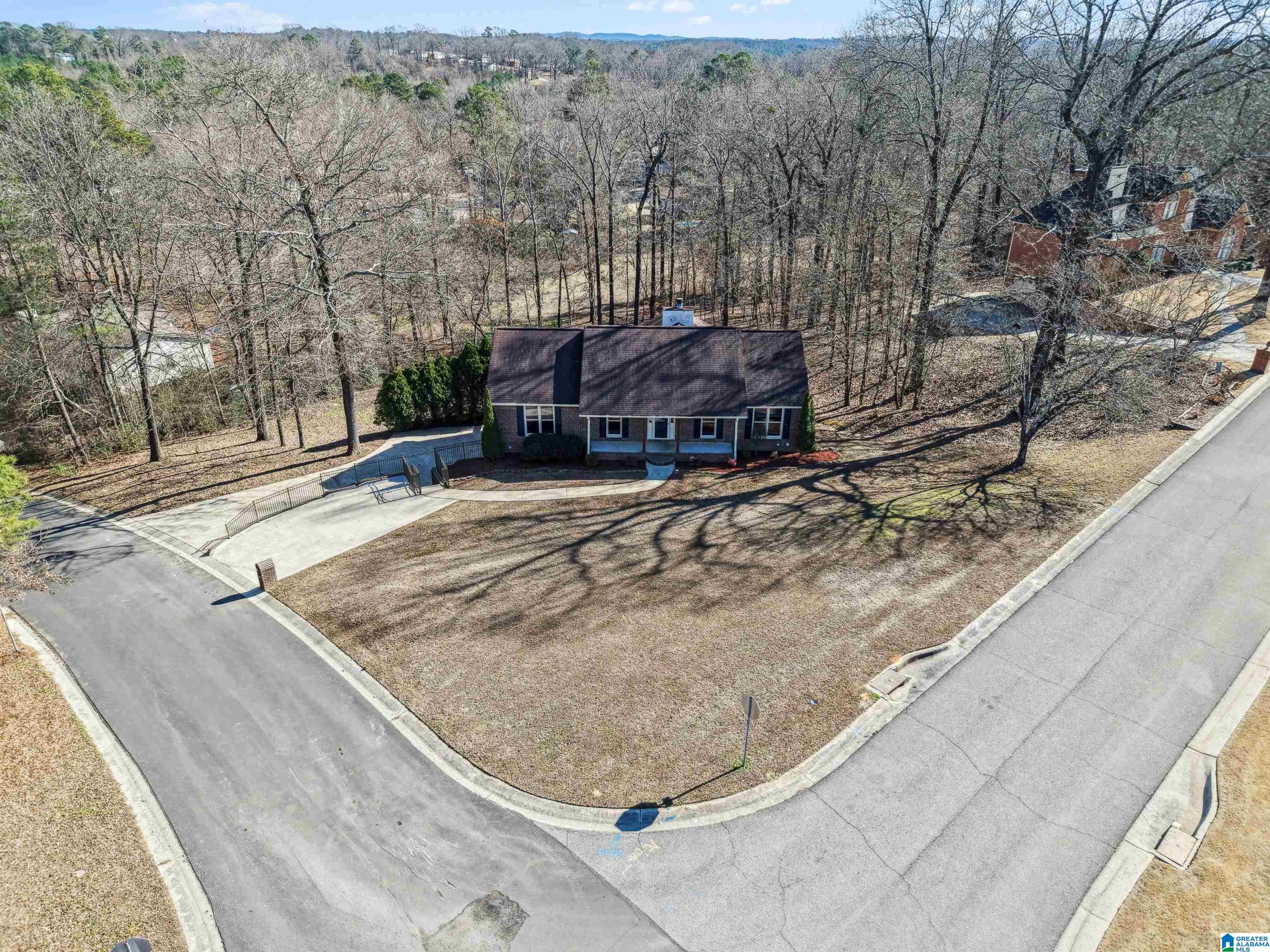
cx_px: 635
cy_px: 476
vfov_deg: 56.8
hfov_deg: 71.6
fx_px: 881
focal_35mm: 24
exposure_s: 1/2000
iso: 190
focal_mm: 8.7
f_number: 1.8
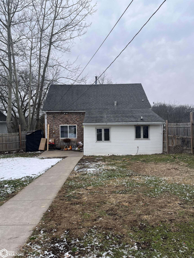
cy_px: 129
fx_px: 194
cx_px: 97
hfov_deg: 53.1
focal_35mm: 26
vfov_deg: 67.3
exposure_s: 1/1066
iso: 50
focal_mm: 5.1
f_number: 1.6
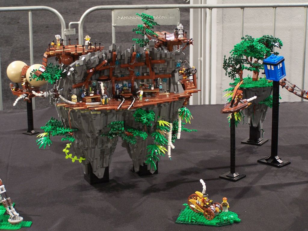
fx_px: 730
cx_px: 154
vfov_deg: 18.0
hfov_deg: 23.8
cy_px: 116
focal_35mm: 82
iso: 80
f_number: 3.2
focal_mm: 13.7
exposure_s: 1/2
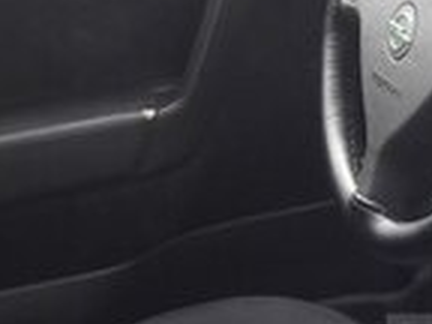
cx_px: 693
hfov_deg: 14.2
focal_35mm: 128
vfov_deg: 11.4
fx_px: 1597
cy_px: 358
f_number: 1.9
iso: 40
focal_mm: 3.7
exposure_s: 1/112
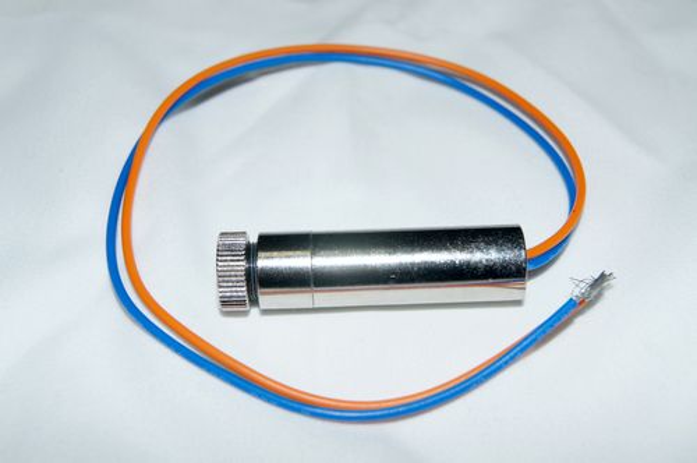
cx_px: 348
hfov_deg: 37.9
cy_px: 232
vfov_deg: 25.7
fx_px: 1015
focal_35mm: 52
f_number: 9
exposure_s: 1/60
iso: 400
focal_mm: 35
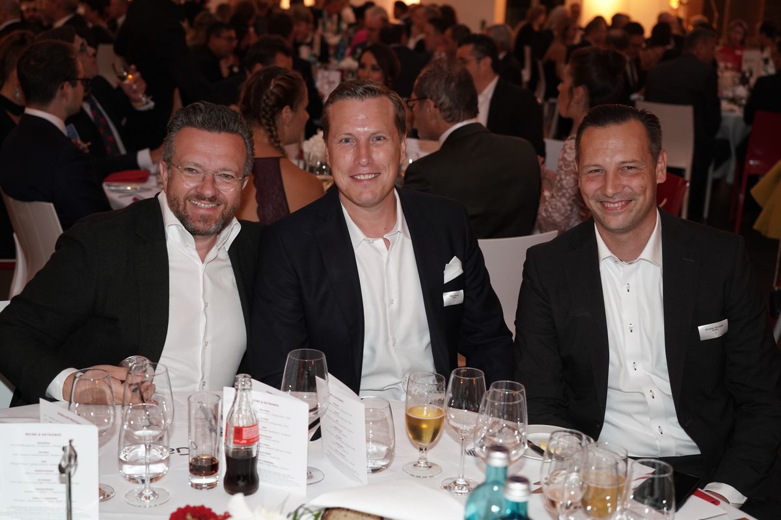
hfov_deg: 38.9
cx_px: 390
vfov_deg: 26.5
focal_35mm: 51
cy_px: 260
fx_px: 1106
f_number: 4.5
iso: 1600
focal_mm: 51
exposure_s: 1/50
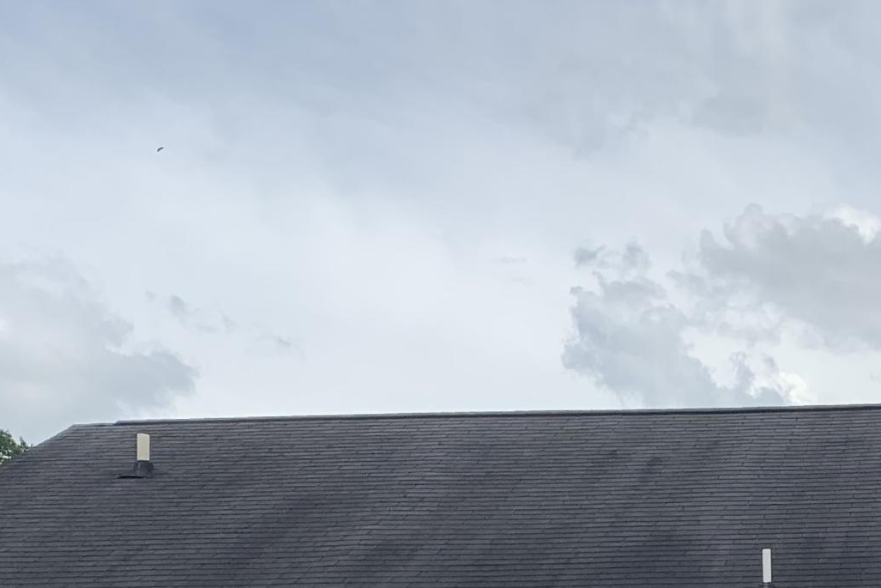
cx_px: 886
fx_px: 1933
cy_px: 840
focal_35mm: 79
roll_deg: +0.0
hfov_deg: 24.5
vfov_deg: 16.0
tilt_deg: +4.6
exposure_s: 1/2114
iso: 25
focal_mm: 4.25
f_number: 1.8
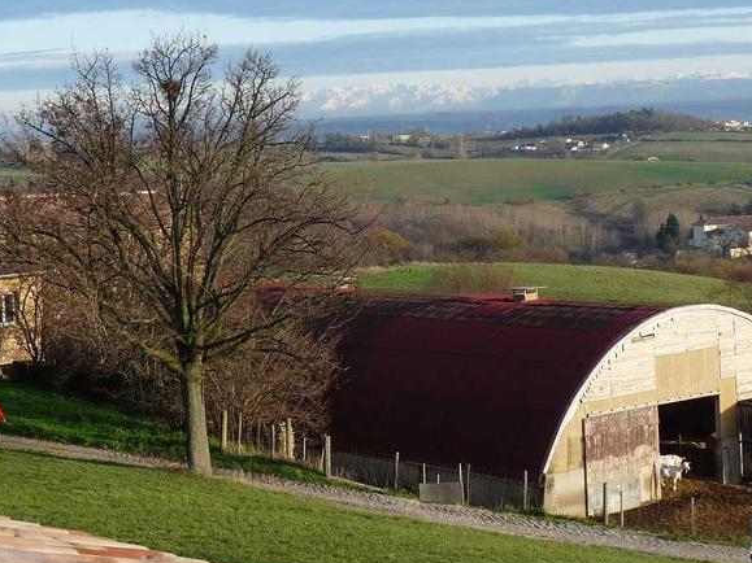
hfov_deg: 20.9
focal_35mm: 94
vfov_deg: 15.7
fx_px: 2042
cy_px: 198
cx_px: 409
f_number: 4.5
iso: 100
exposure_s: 1/250
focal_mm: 8.5
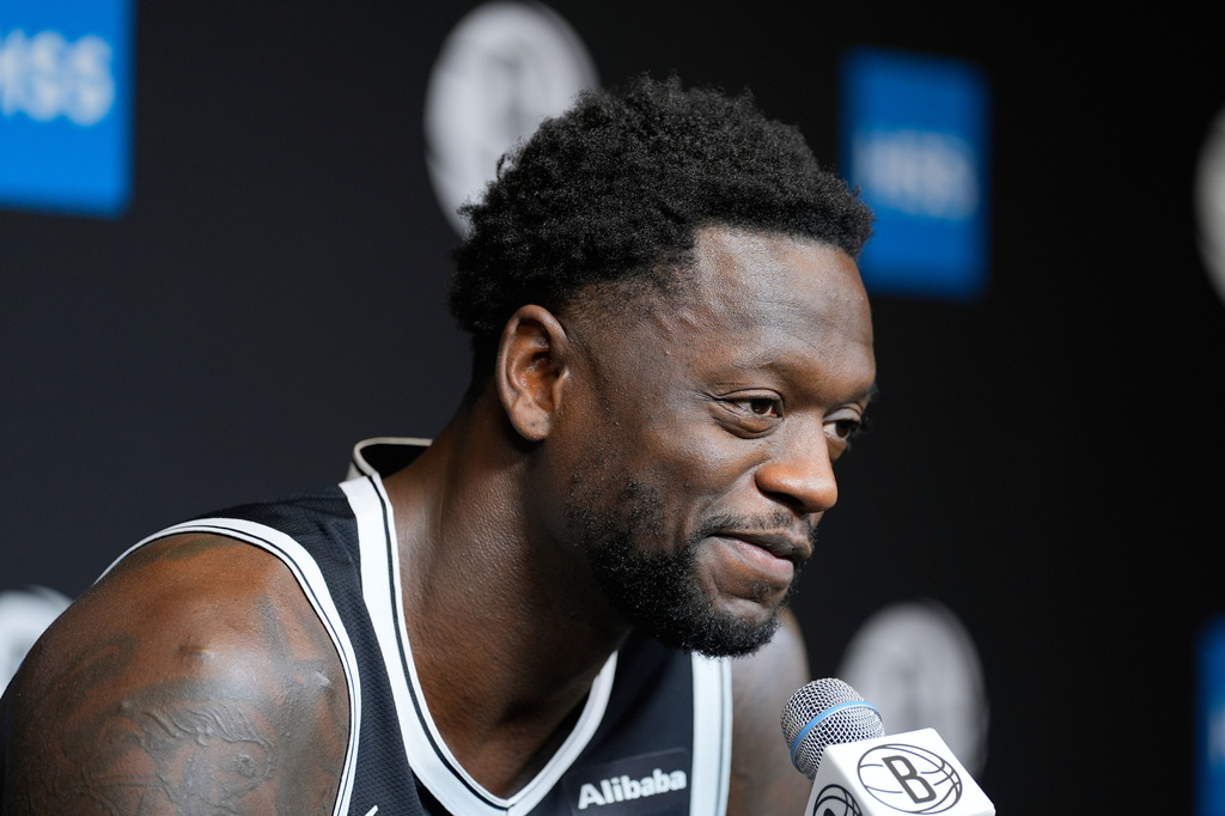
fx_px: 6803
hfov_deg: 10.3
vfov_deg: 6.9
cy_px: 408
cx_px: 612
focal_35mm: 200
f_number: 2.8
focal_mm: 200
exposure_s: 1/320
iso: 800
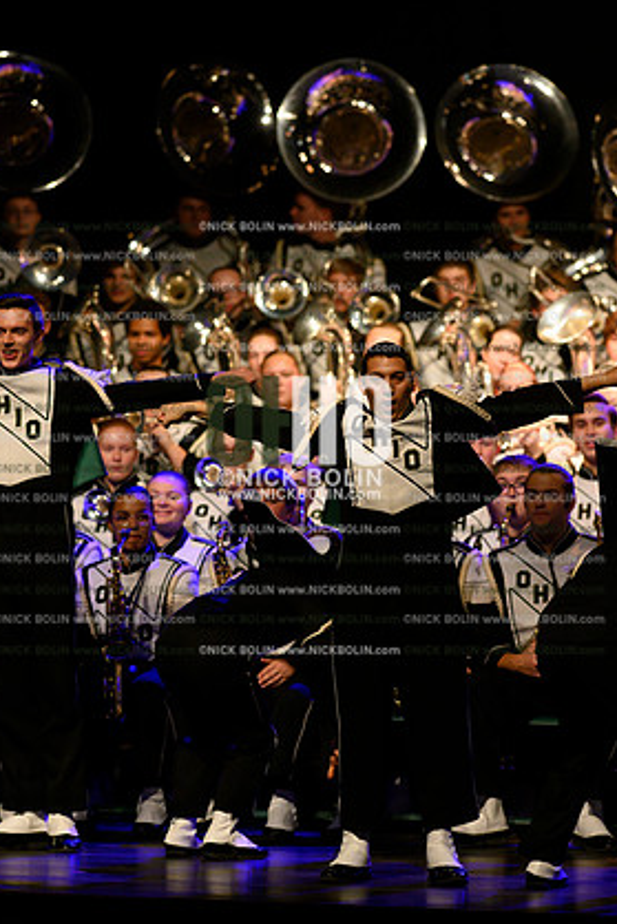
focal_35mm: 323
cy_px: 438
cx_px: 299
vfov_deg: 6.4
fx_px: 8296
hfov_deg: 4.3
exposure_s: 1/500
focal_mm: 300
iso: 6400
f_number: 4
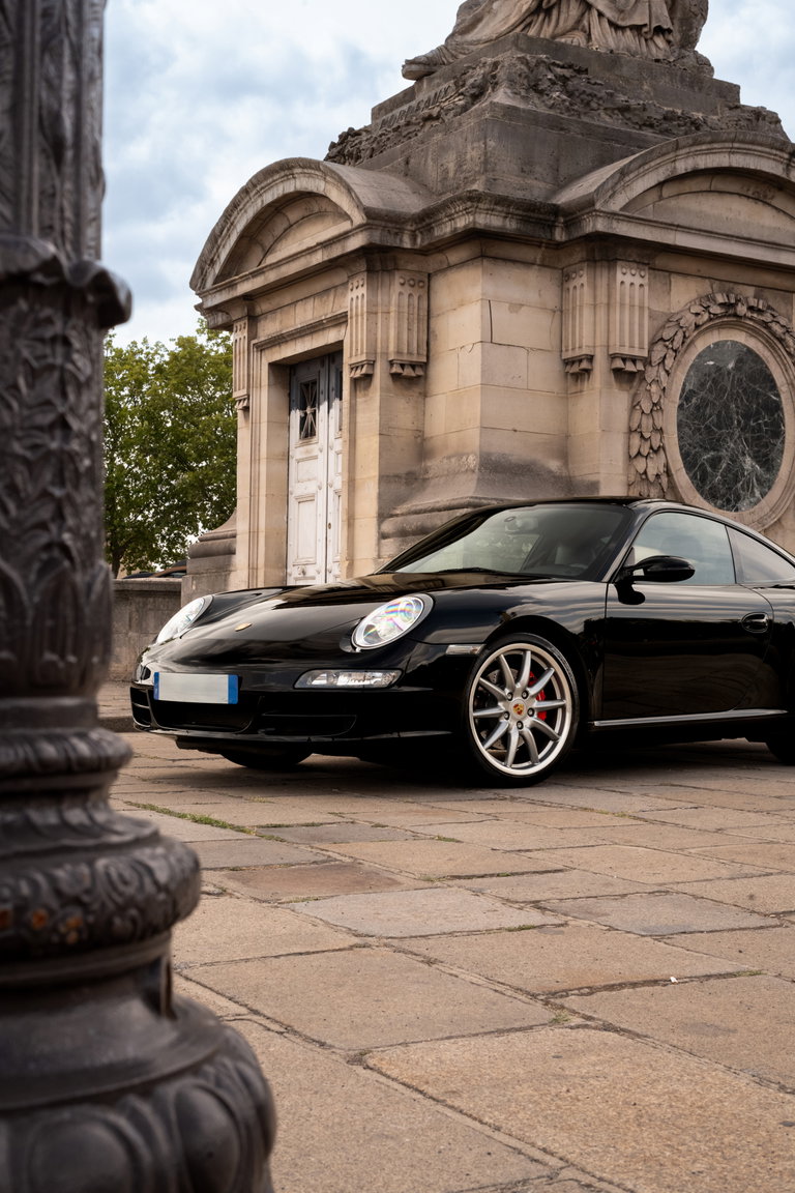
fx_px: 1656
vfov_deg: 39.6
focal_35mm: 50
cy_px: 596
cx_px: 398
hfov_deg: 27.0
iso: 1000
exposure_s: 1/200
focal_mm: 50
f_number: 14
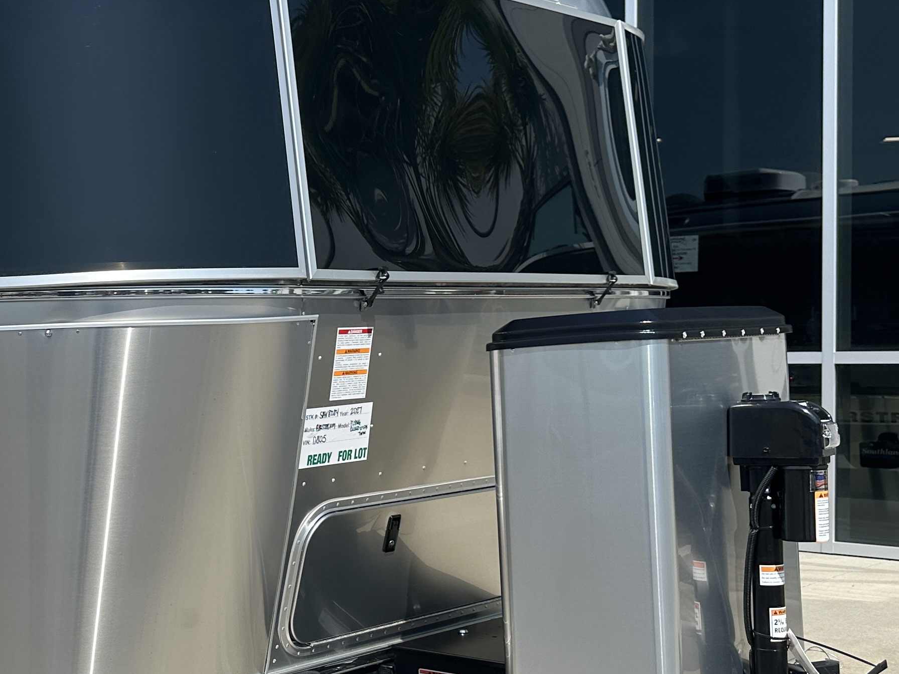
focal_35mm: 54
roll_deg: +0.9
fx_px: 1402
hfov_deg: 33.6
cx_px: 80
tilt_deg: -0.7
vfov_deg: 27.0
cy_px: 403
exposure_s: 1/5263
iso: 80
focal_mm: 6.86
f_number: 1.78
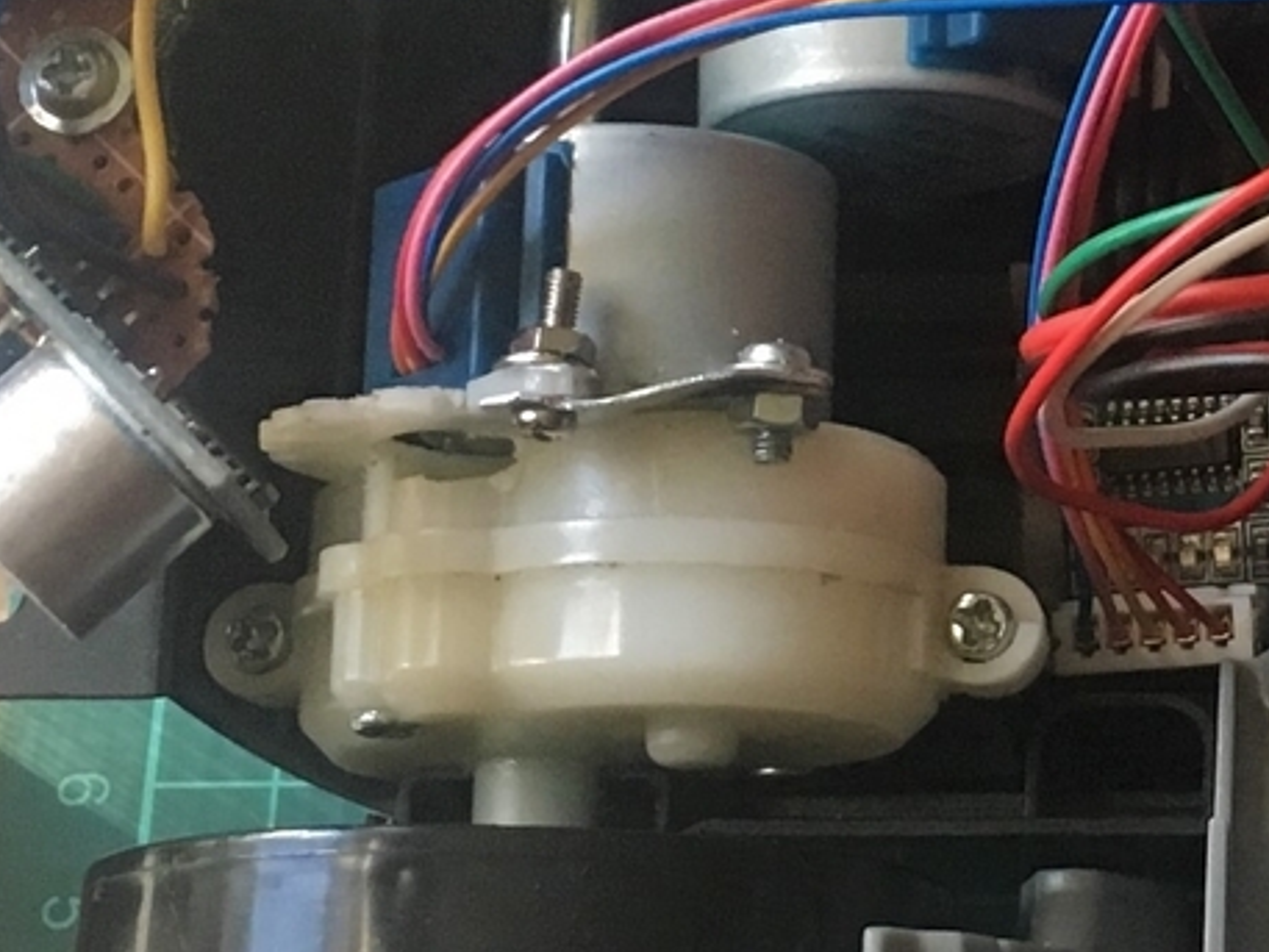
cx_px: 1008
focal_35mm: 65
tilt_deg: -67.0
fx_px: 2383
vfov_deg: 22.2
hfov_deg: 29.2
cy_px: 153
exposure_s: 1/30
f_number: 2.2
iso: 160
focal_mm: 4.15
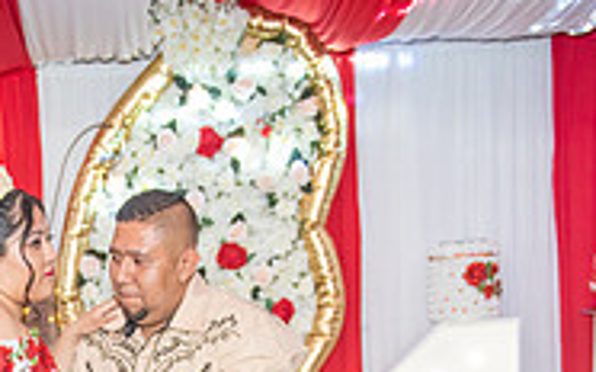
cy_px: 579
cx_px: -3
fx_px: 1445
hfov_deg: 22.4
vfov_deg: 13.7
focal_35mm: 89
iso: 800
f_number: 3.2
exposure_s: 1/160
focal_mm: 28
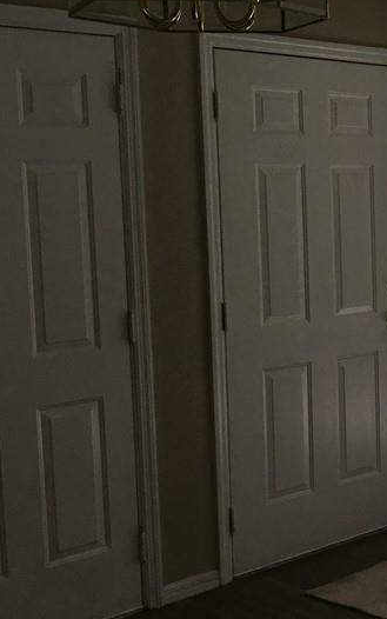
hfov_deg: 18.3
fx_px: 1079
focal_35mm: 64
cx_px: 563
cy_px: 271
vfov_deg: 31.9
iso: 40
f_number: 2.4
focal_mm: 3.3
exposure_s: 1/120
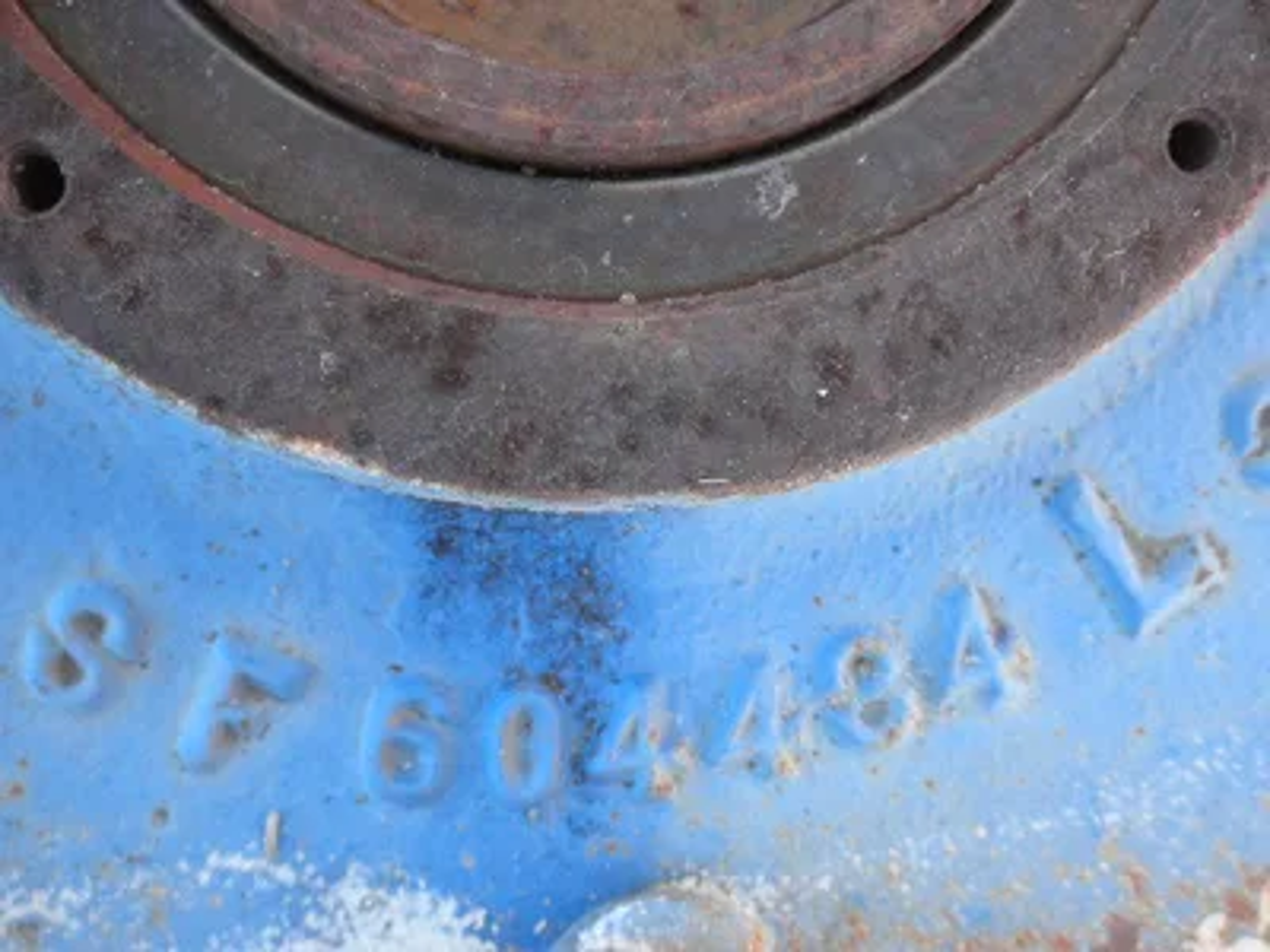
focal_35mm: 44
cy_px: 476
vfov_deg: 32.9
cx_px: 635
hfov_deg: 42.9
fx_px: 1614
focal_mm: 7.9
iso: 100
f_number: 3.4
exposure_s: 1/80
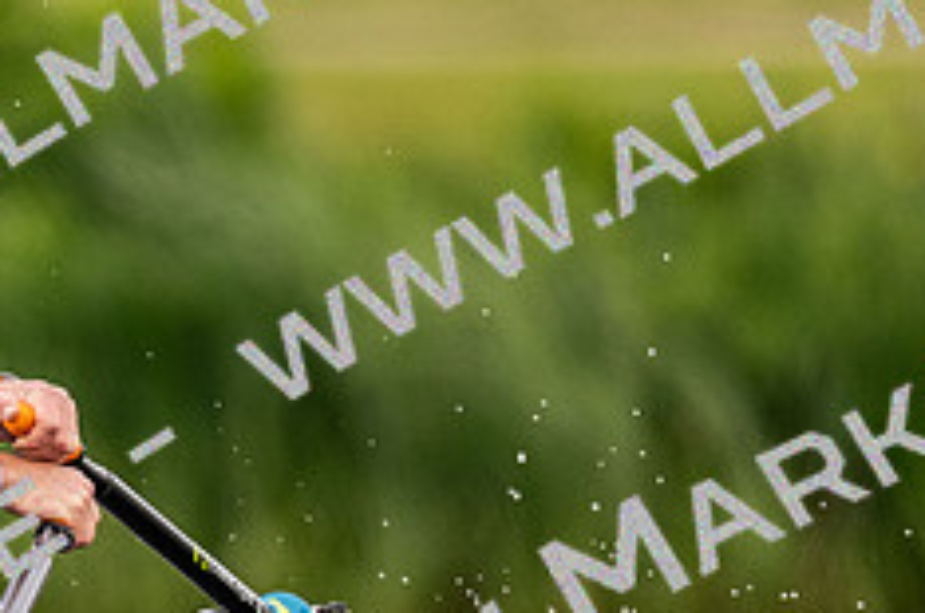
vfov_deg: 0.6
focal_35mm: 2235
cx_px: -51
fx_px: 57310
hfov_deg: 0.9
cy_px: 467
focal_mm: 600
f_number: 4
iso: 800
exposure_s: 1/2500
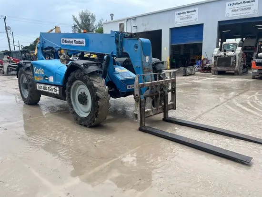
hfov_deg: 67.3
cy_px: 98
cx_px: 131
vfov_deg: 53.1
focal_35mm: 26
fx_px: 197
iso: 50
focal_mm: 5.1
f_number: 1.6
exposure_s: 1/2571
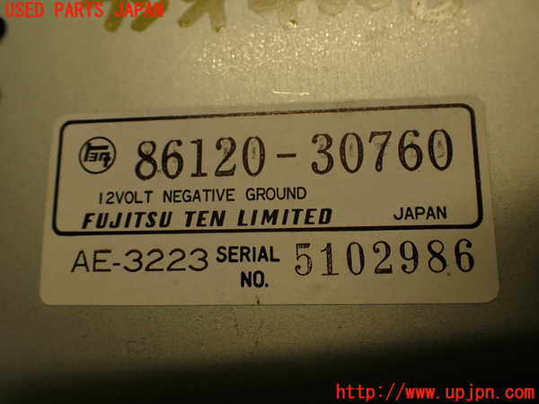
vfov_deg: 44.2
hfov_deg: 56.8
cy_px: 202
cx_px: 270
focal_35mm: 32
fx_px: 498
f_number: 2.4
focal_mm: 5.79
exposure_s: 1/60
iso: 100
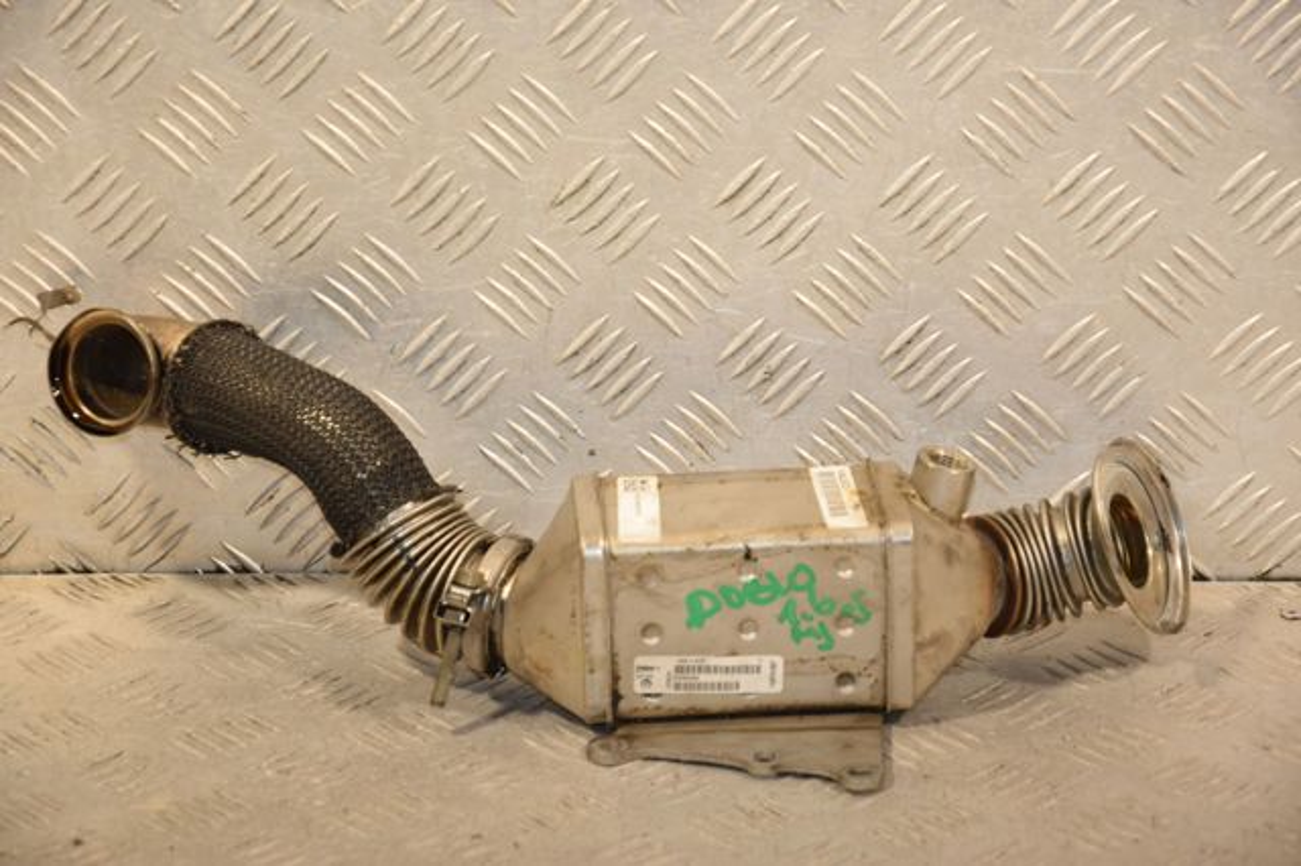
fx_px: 4334
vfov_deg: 11.4
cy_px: 433
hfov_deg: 17.1
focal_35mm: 120
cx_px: 650
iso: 800
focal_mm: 80
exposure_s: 1/200
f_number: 5.3
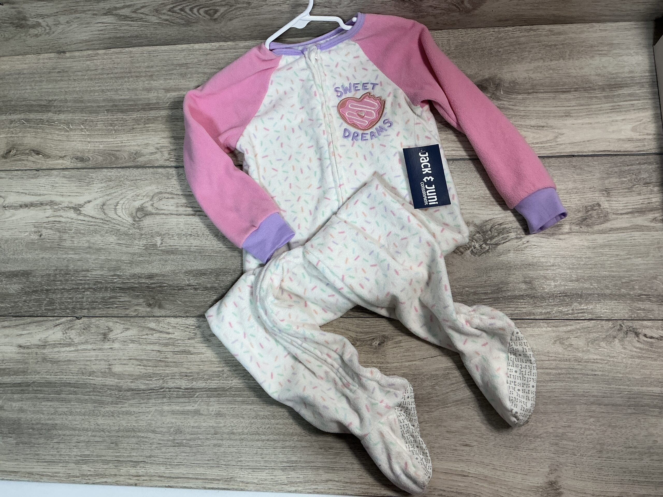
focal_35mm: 29
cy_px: 248
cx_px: 332
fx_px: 555
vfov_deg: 48.2
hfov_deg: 61.7
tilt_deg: -77.0
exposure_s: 1/120
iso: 64
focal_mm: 3
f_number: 1.8
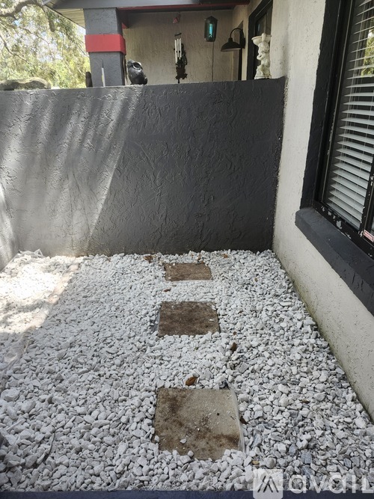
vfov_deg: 73.9
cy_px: 250
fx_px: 331
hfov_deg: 58.9
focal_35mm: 23
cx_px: 187
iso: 50
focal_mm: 5.54
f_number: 1.8
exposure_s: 1/180
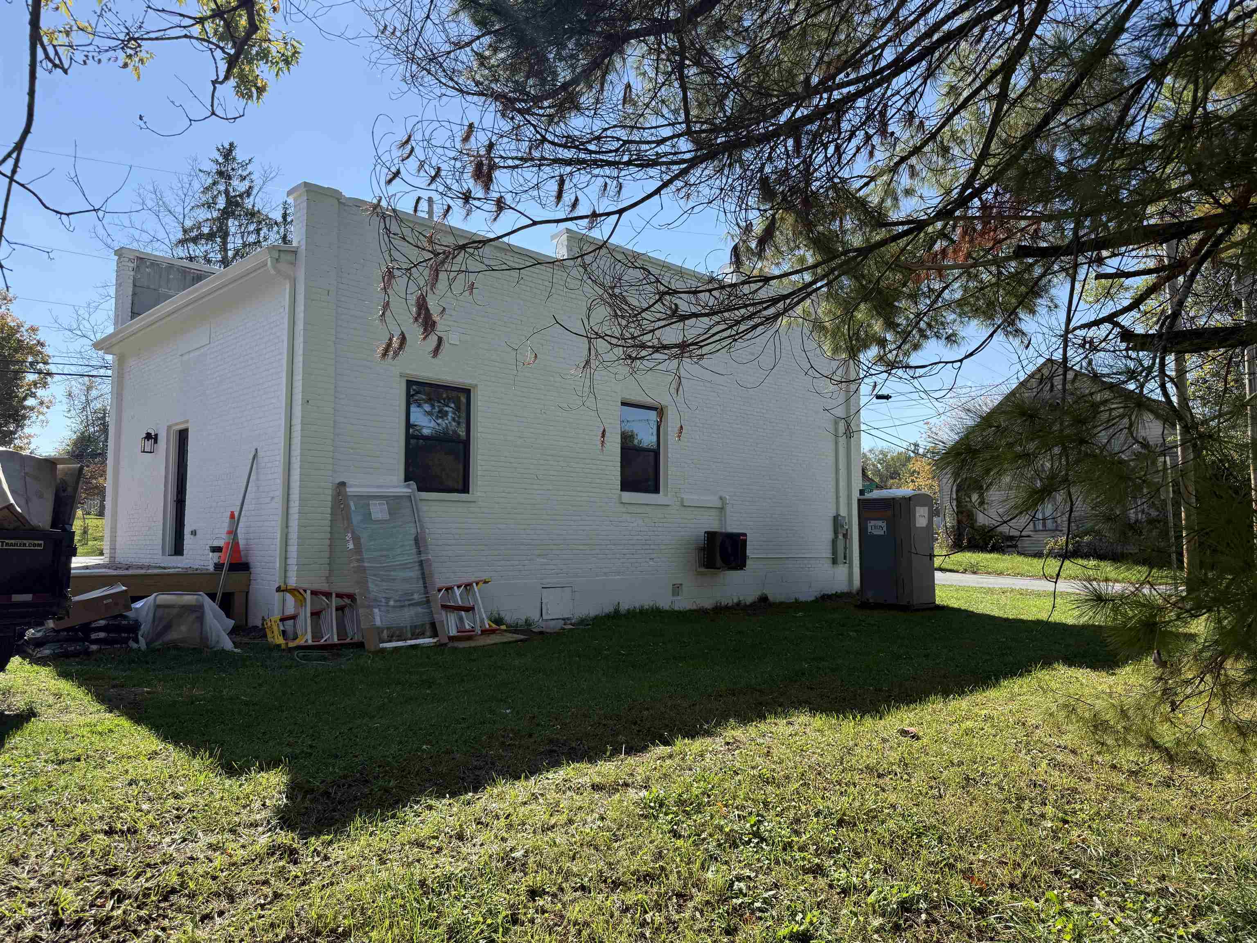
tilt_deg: +4.3
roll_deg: -0.6
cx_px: 628
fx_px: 872
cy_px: 472
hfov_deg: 71.6
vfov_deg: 56.8
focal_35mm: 24
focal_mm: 6.76
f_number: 1.78
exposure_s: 1/3425
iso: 100
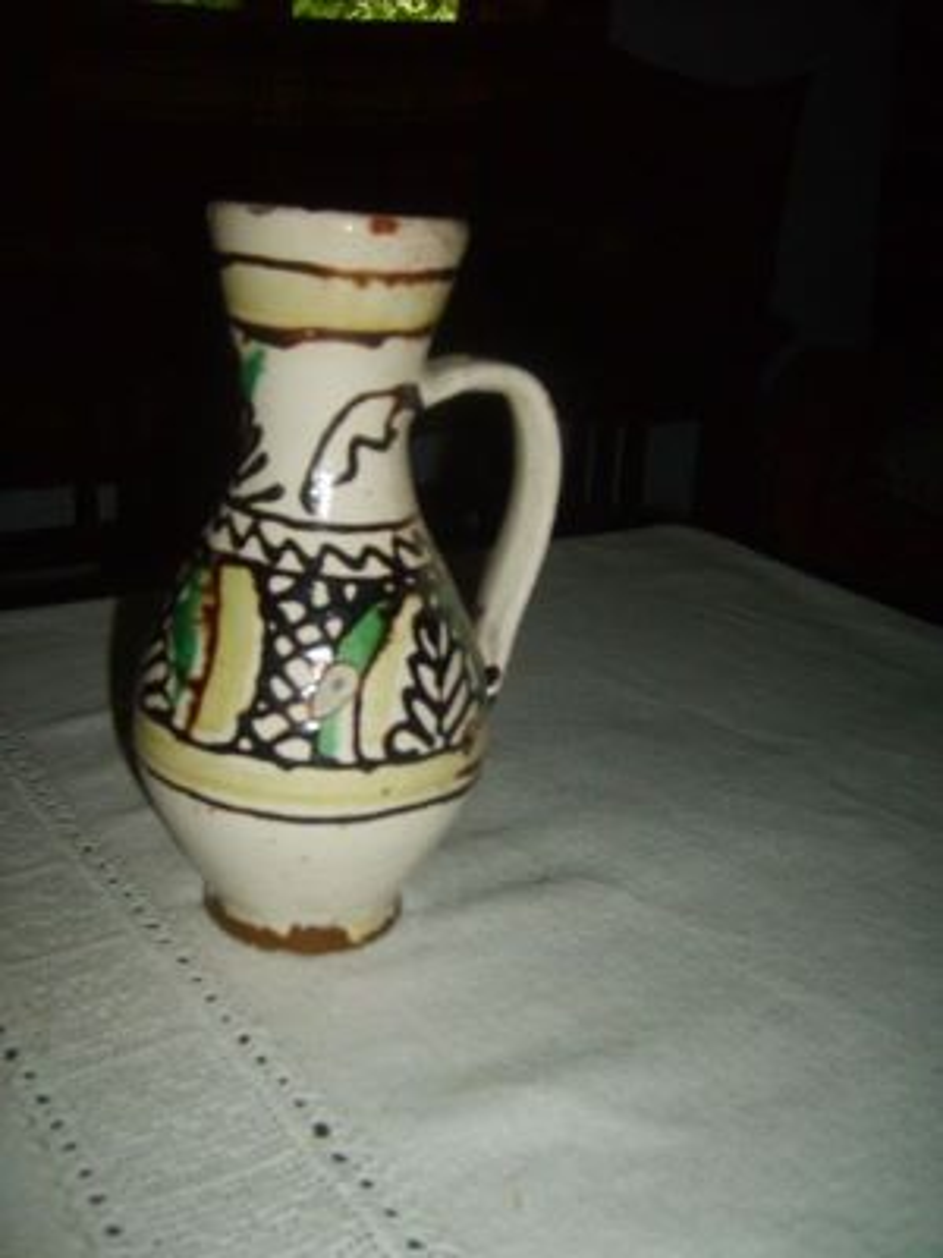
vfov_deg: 52.6
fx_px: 1271
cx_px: 472
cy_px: 629
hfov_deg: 40.7
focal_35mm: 35
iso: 100
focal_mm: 5.8
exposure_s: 1/45
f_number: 2.8
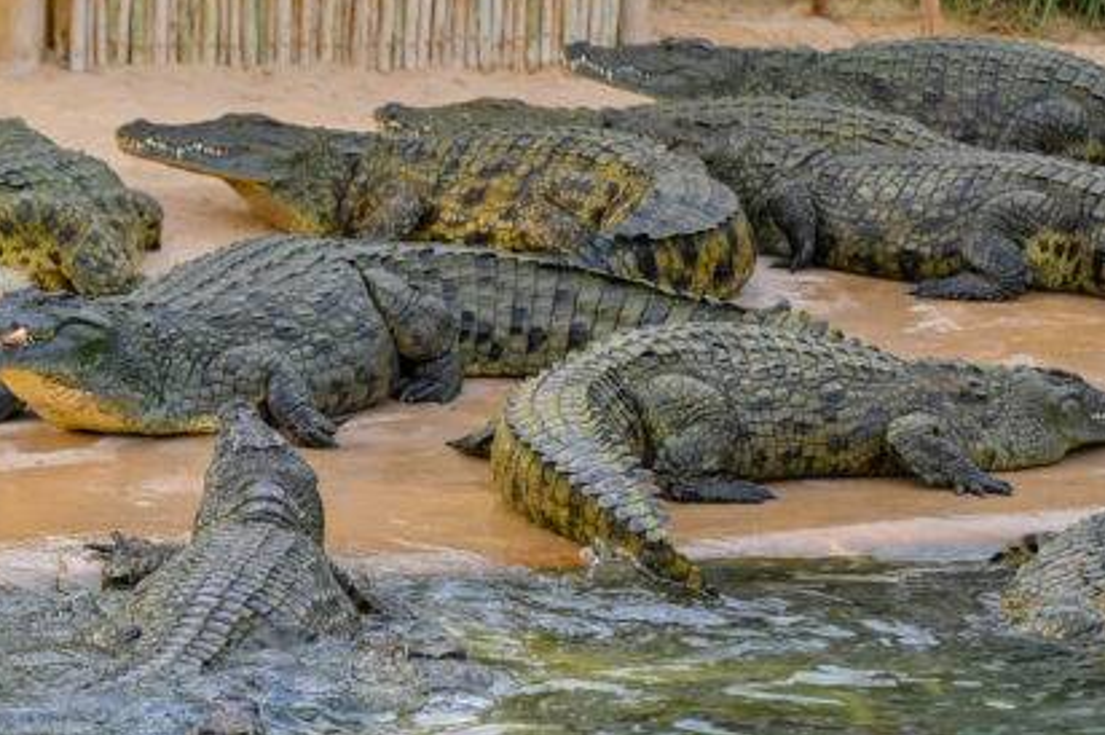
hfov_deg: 8.5
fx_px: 7453
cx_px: 469
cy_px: 369
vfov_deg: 5.6
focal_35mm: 243
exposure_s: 1/640
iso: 500
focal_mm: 200
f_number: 4
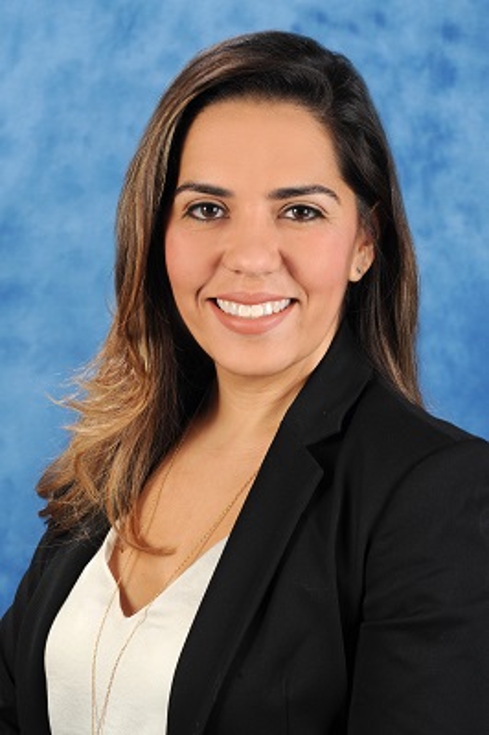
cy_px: 368
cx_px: 244
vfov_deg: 19.5
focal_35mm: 105
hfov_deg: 13.0
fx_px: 2143
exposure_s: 1/125
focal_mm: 105
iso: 125
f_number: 14
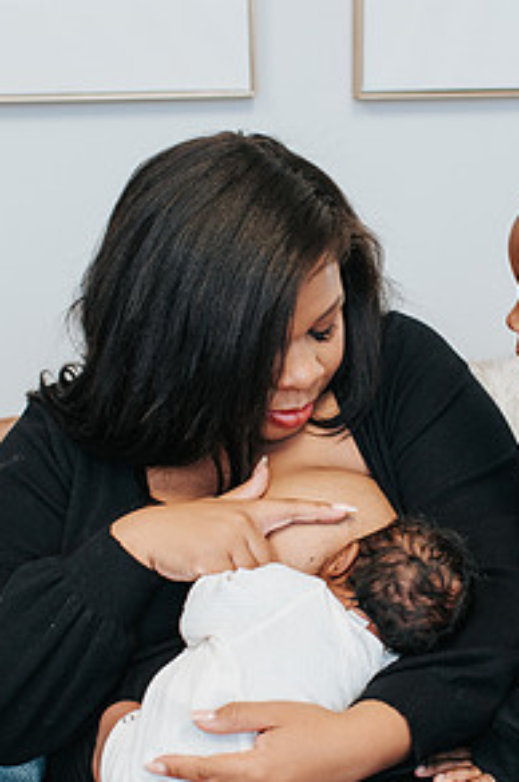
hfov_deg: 16.6
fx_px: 1777
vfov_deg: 24.8
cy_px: 444
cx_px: 348
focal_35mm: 82
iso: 800
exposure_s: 1/250
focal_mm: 35
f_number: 3.2
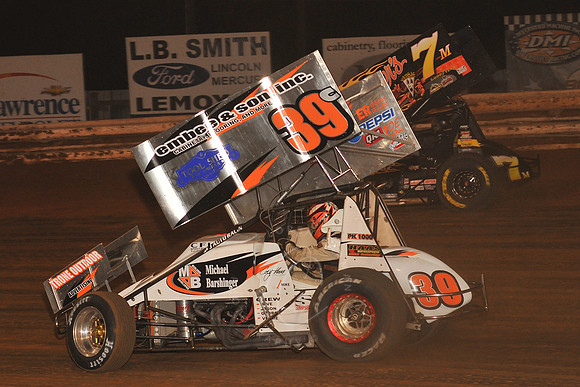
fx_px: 1805
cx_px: 290
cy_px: 194
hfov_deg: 18.3
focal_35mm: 112
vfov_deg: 12.2
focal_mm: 112
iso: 800
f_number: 6.3
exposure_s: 1/320
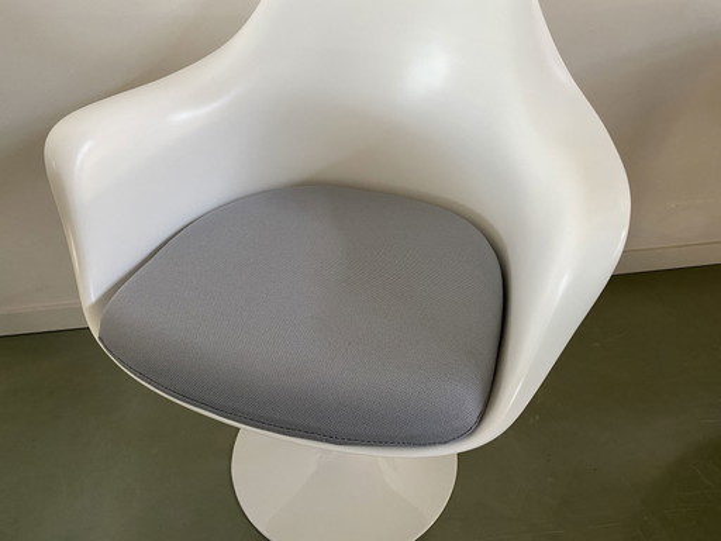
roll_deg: -0.1
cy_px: 270
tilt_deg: -37.3
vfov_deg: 53.1
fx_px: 542
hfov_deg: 67.3
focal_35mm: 26
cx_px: 360
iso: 160
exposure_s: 1/60
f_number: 1.8
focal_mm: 4.25
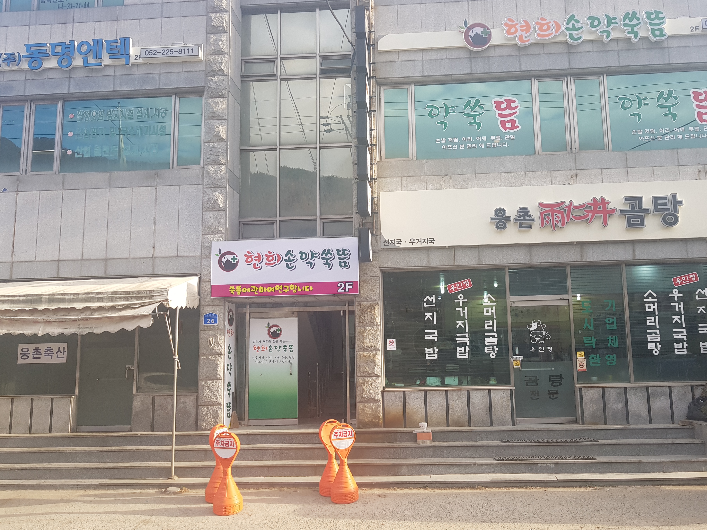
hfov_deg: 61.5
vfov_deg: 48.2
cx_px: 391
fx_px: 592
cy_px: 263
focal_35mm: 29
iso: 40
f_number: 1.7
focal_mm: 4.2
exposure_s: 1/436
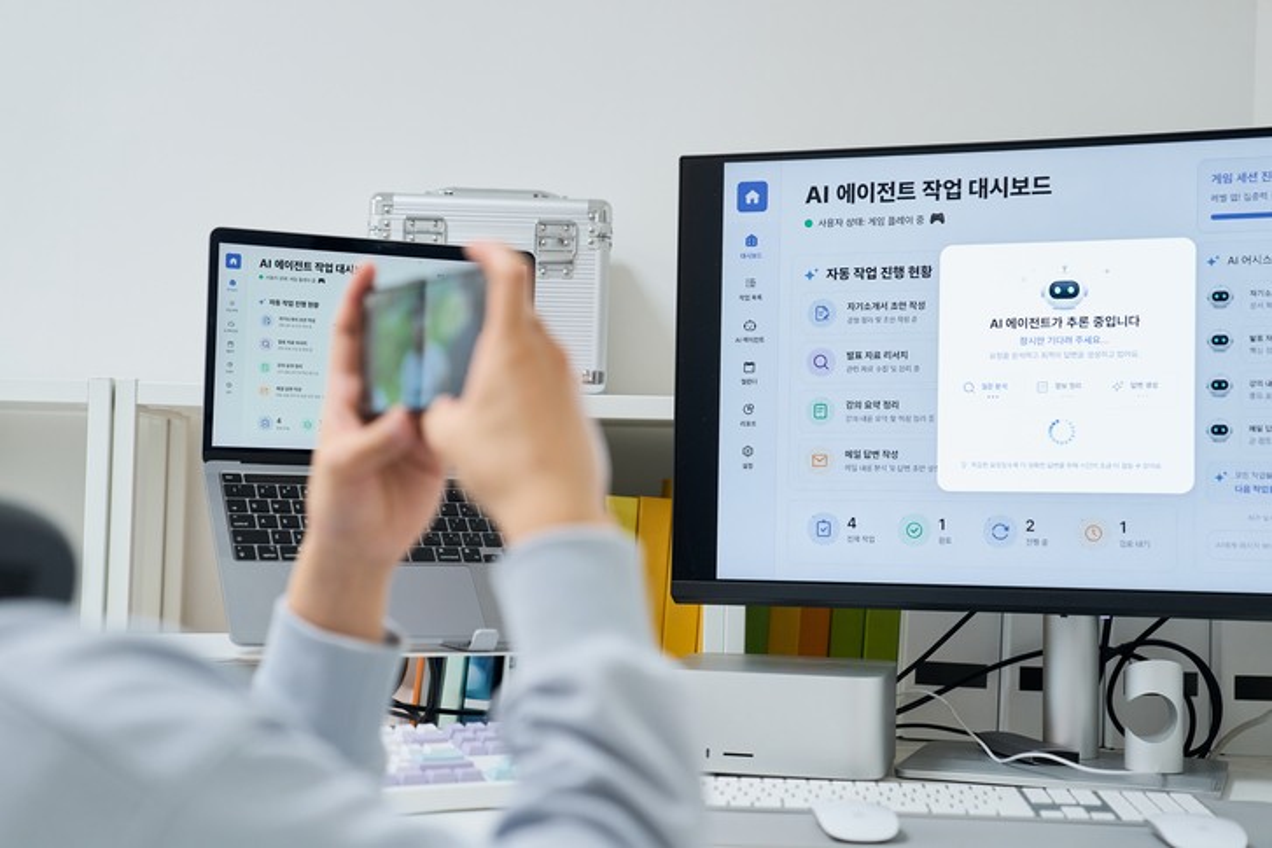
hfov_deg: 35.0
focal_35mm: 57
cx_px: 636
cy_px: 424
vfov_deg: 23.8
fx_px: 2014
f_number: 2.8
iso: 640
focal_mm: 57
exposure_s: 1/160
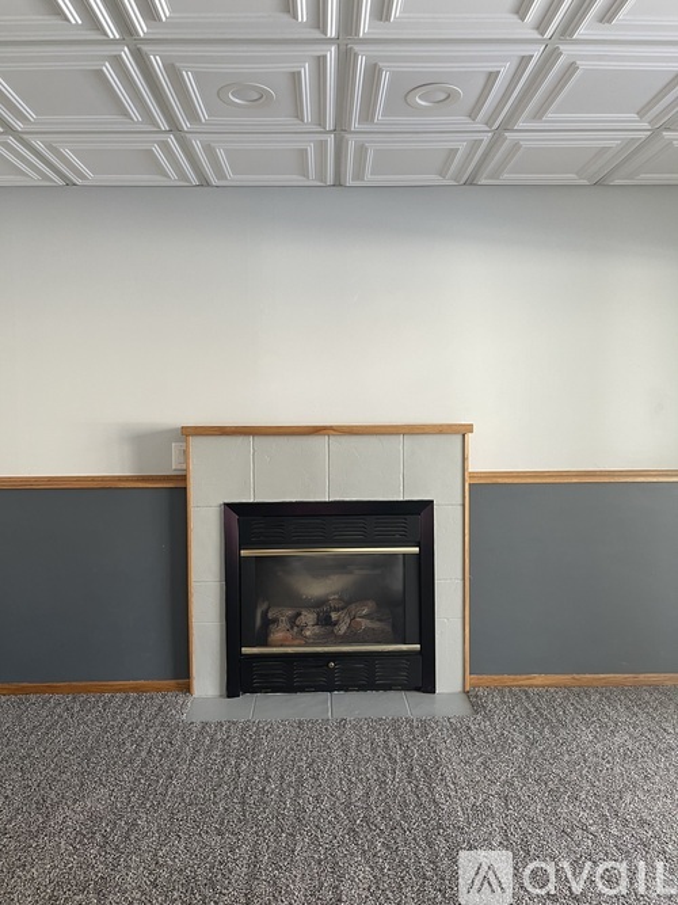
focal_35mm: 26
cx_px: 339
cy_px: 452
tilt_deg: -3.1
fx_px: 679
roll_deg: +0.2
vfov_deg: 67.3
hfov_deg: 53.0
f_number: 1.6
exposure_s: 1/60
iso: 100
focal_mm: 5.1
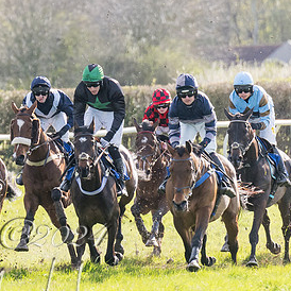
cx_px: -123
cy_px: 174
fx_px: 8132
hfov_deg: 2.0
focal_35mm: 855
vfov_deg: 2.1
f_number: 4
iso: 400
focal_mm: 200
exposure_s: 1/1600
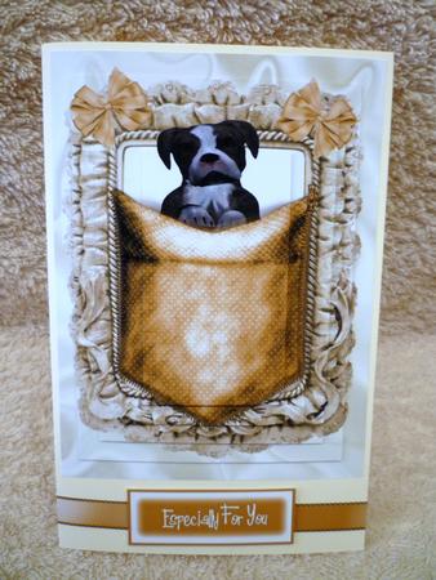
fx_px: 487
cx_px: 218
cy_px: 290
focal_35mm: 29
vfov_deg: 61.6
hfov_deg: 48.3
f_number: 3.3
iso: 160
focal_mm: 5.2
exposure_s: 1/30
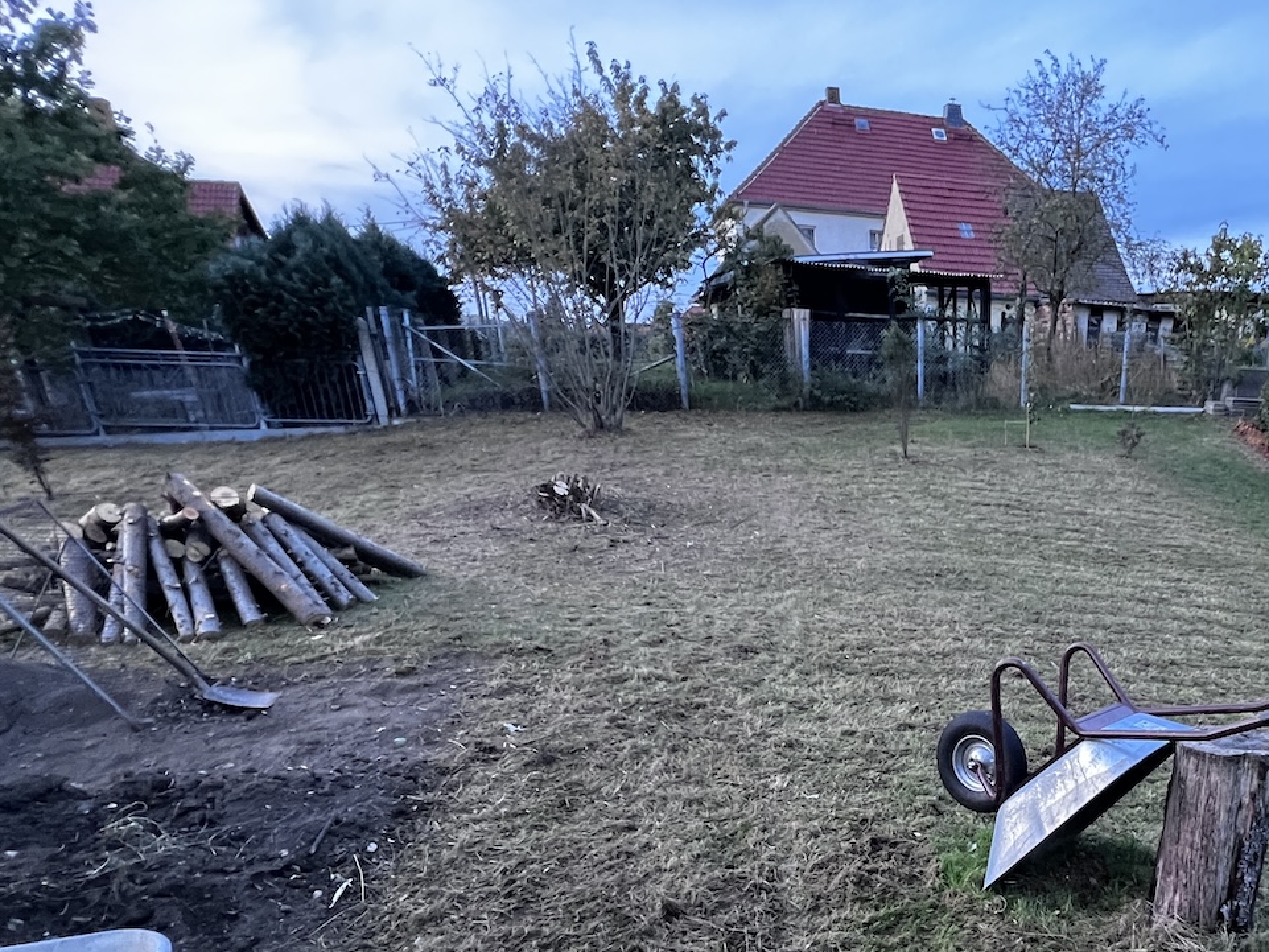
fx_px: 843
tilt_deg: -24.3
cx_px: 996
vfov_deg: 55.0
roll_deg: -2.6
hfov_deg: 67.7
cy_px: 755
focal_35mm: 23
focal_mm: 1.57
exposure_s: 1/60
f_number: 1.8
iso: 400
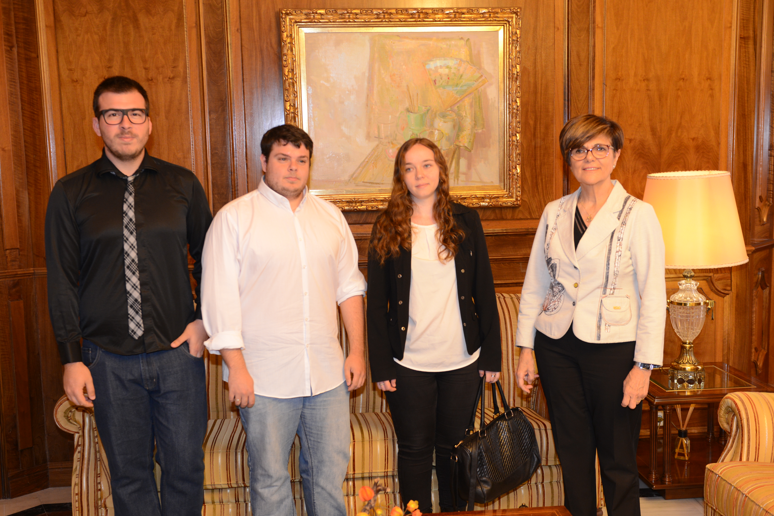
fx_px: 903
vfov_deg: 31.9
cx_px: 407
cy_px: 273
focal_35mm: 42
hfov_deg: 46.4
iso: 800
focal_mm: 36
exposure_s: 1/40
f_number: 3.5
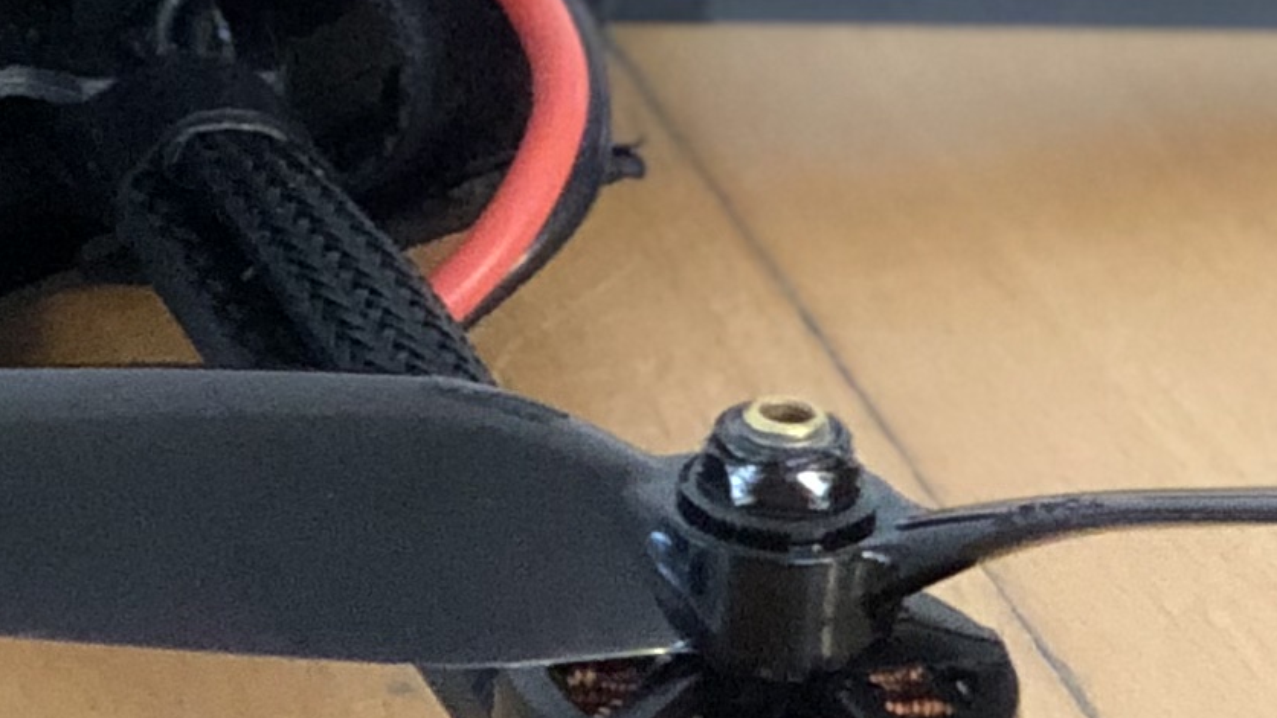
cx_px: 226
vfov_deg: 4.4
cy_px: -334
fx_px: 9245
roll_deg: +1.1
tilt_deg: -26.7
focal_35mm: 273
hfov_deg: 7.9
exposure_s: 1/8
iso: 160
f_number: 2.4
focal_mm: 6
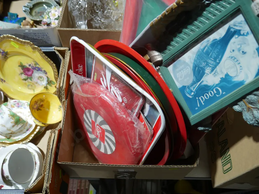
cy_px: 97
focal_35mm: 32
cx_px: 130
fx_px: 239
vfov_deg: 44.2
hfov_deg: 56.8
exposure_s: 1/60
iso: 320
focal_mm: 16
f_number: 3.6
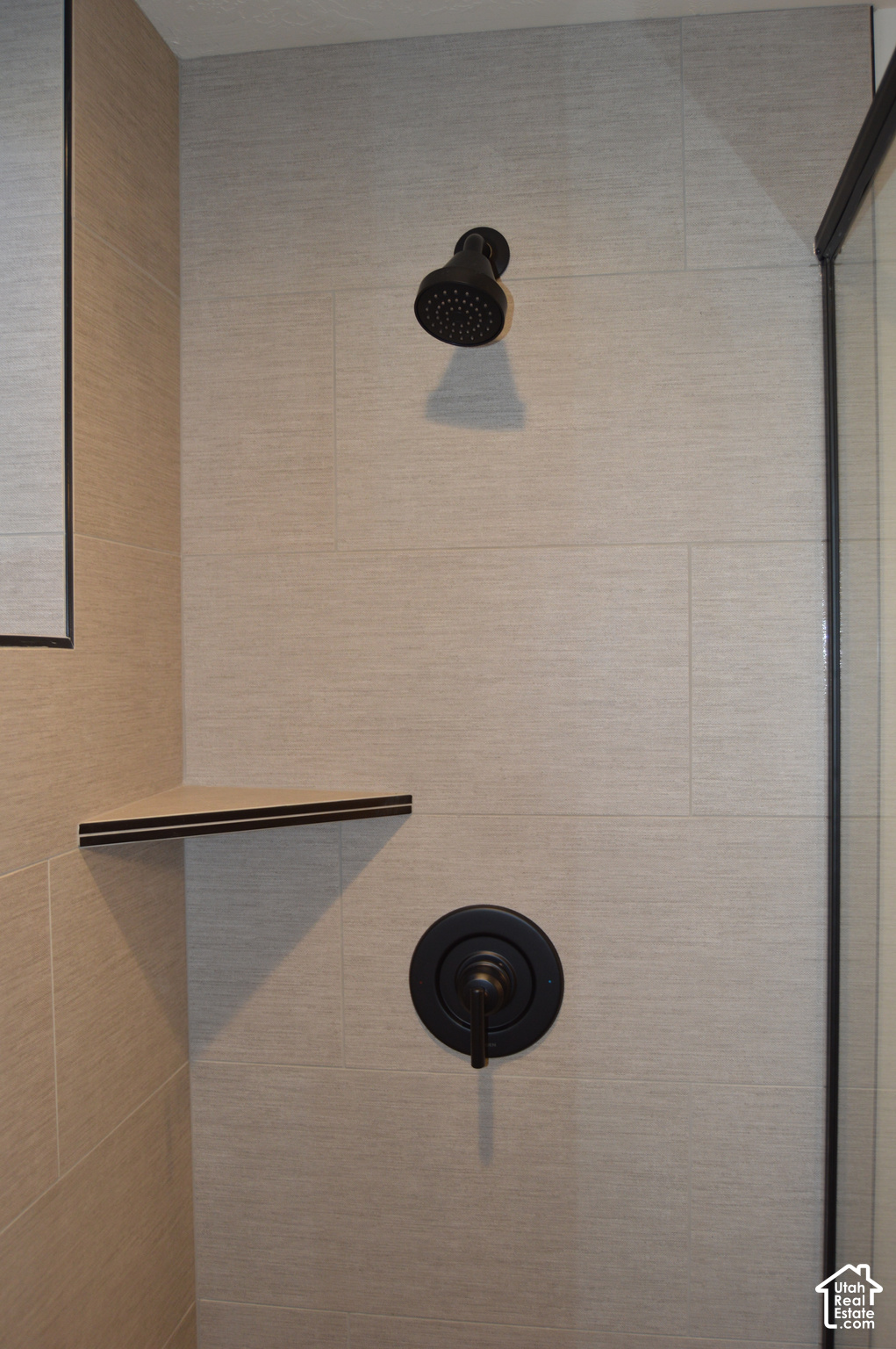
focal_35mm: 30
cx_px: 448
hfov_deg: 43.5
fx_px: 1122
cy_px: 674
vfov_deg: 62.0
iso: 400
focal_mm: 20
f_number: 4
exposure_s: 1/60
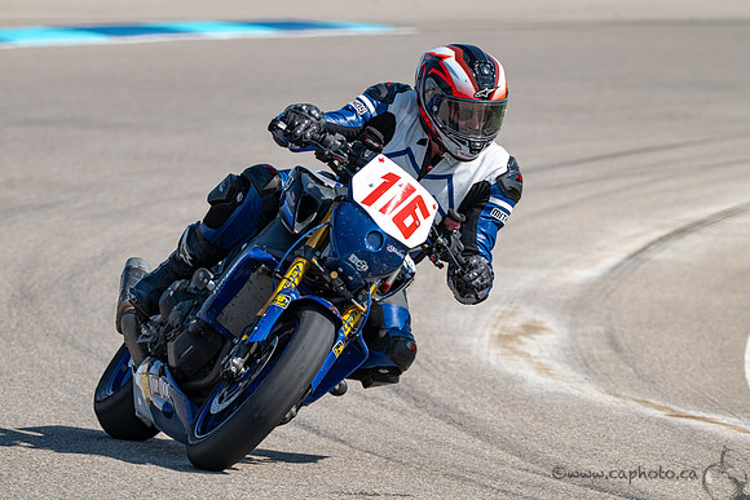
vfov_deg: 3.1
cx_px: 375
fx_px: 9377
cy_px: 250
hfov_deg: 4.6
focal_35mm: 450
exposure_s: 1/1250
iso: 640
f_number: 11
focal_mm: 450
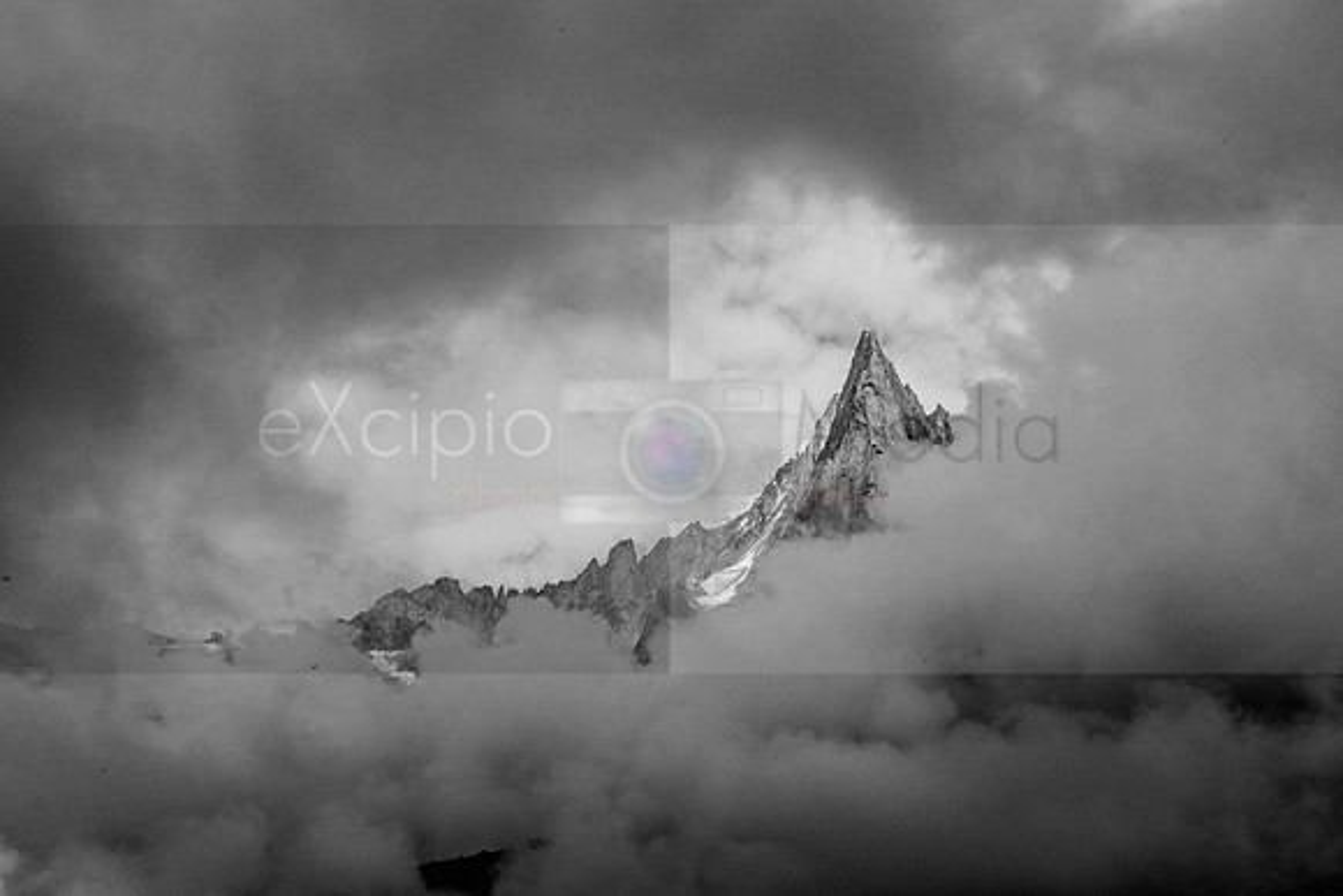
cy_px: 401
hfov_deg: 48.4
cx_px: 744
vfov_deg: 33.4
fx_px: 1493
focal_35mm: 40
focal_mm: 24
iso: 200
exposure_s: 1/600
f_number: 14
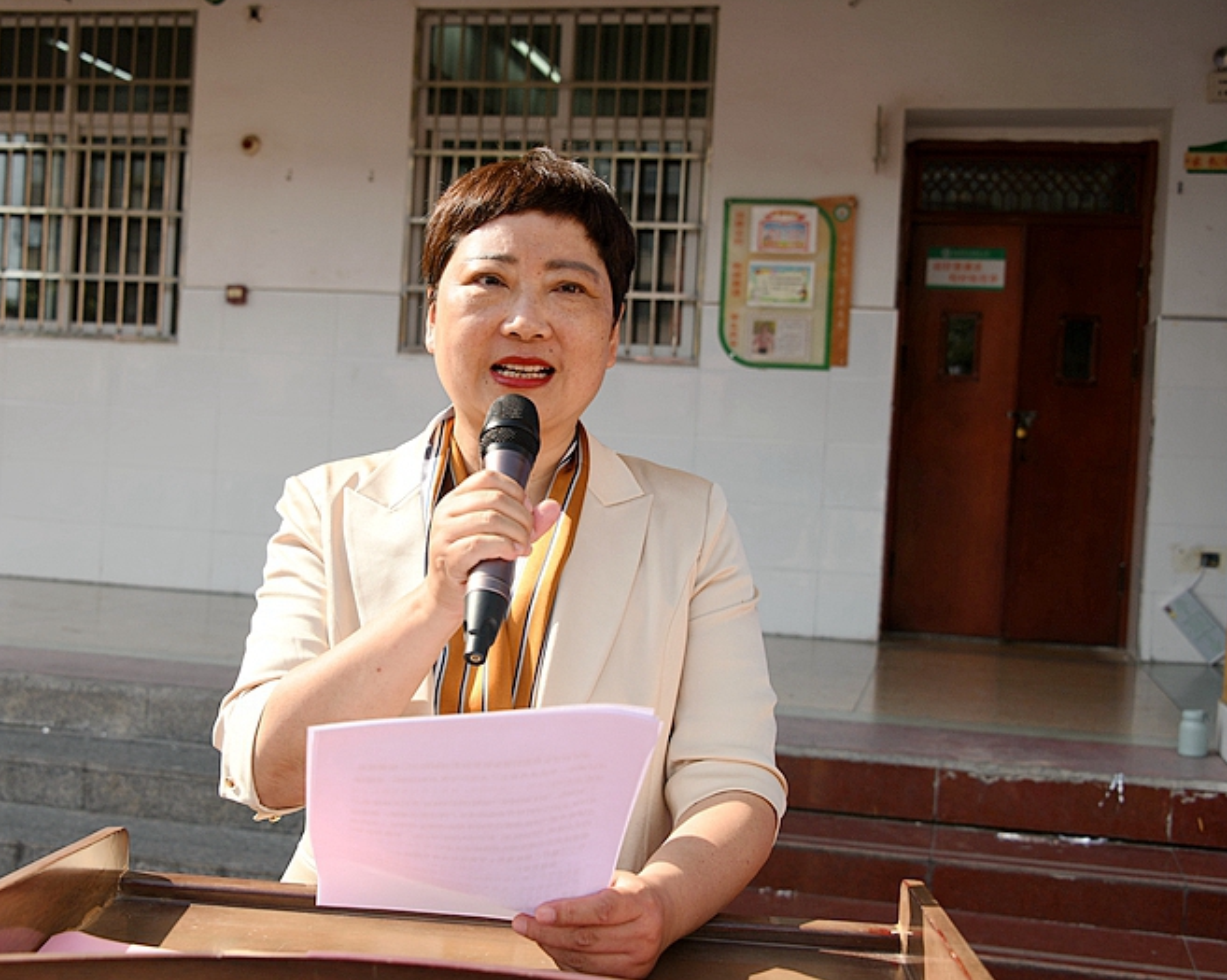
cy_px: 488
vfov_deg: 31.4
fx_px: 1742
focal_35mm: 48
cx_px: 553
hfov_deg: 38.8
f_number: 5.6
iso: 64
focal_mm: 42
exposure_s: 1/125
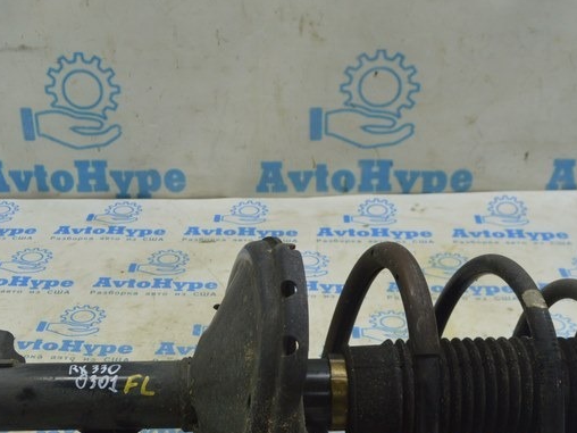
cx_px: 208
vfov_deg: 24.0
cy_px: 273
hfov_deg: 31.5
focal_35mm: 61
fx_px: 1016
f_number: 5.6
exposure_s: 1/40
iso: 400
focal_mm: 21
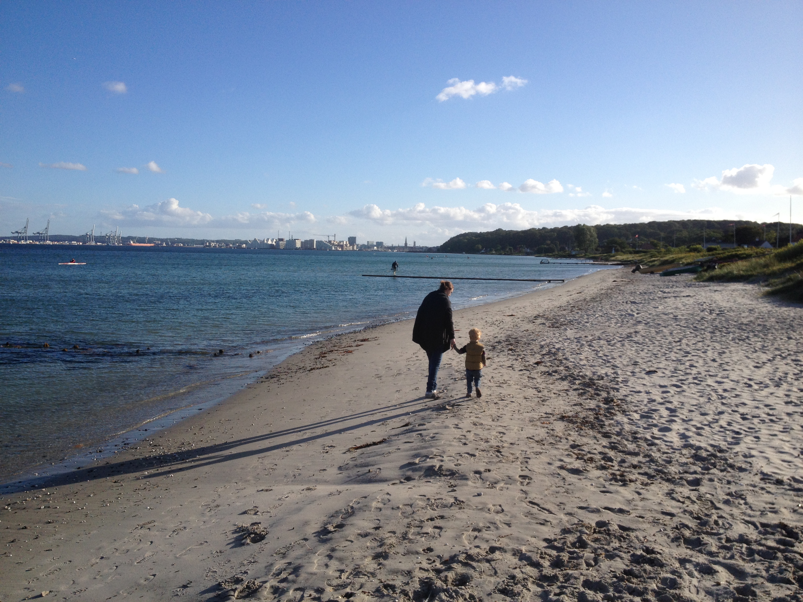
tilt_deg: -6.4
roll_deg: -2.6
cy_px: 301
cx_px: 402
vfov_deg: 40.7
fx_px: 812
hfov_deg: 52.6
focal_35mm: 35
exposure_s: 1/2123
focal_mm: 4.28
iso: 50
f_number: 2.4
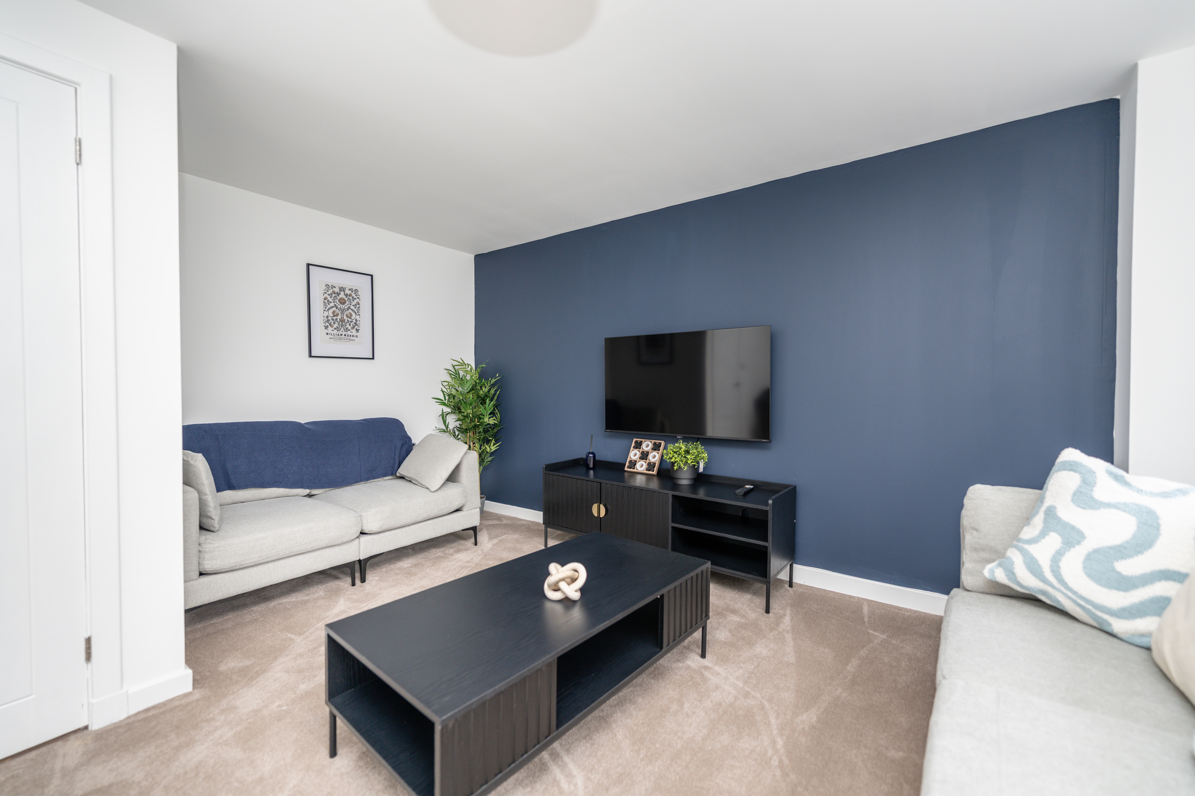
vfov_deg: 81.2
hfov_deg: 104.3
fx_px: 465
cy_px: 398
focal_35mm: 14
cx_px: 598
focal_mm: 14
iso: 250
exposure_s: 1/200
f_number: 1.8
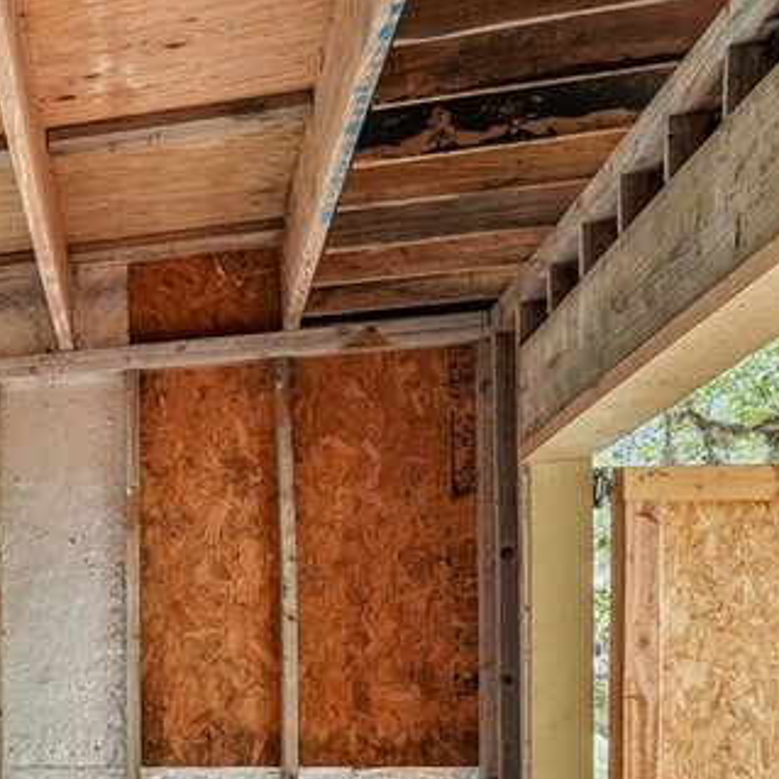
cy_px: 750
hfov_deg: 16.0
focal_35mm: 69
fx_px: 1757
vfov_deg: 24.1
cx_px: -962
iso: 200
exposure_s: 1/3.33
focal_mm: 16
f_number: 8
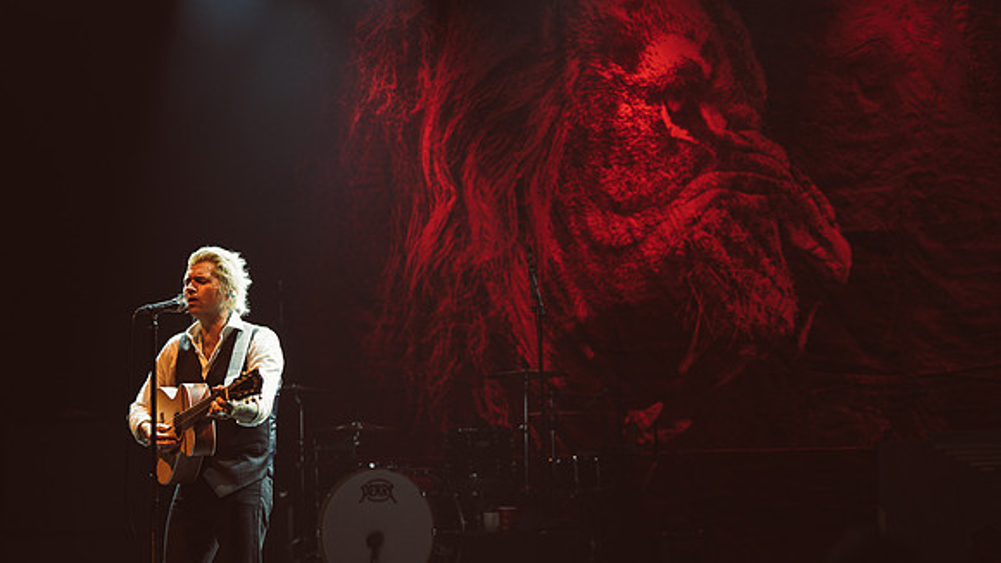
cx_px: 501
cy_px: 254
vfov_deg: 15.9
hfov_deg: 28.0
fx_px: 2009
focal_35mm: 76
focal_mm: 71
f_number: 2.8
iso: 1600
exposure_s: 1/160
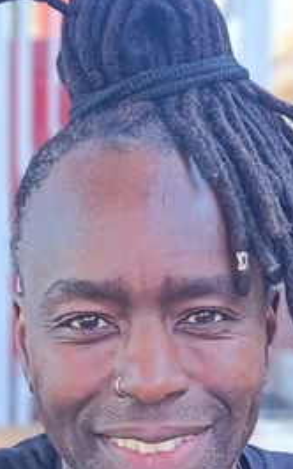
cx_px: 196
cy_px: 363
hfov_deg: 14.2
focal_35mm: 92
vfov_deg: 22.3
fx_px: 1174
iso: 684
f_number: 4
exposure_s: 1/50
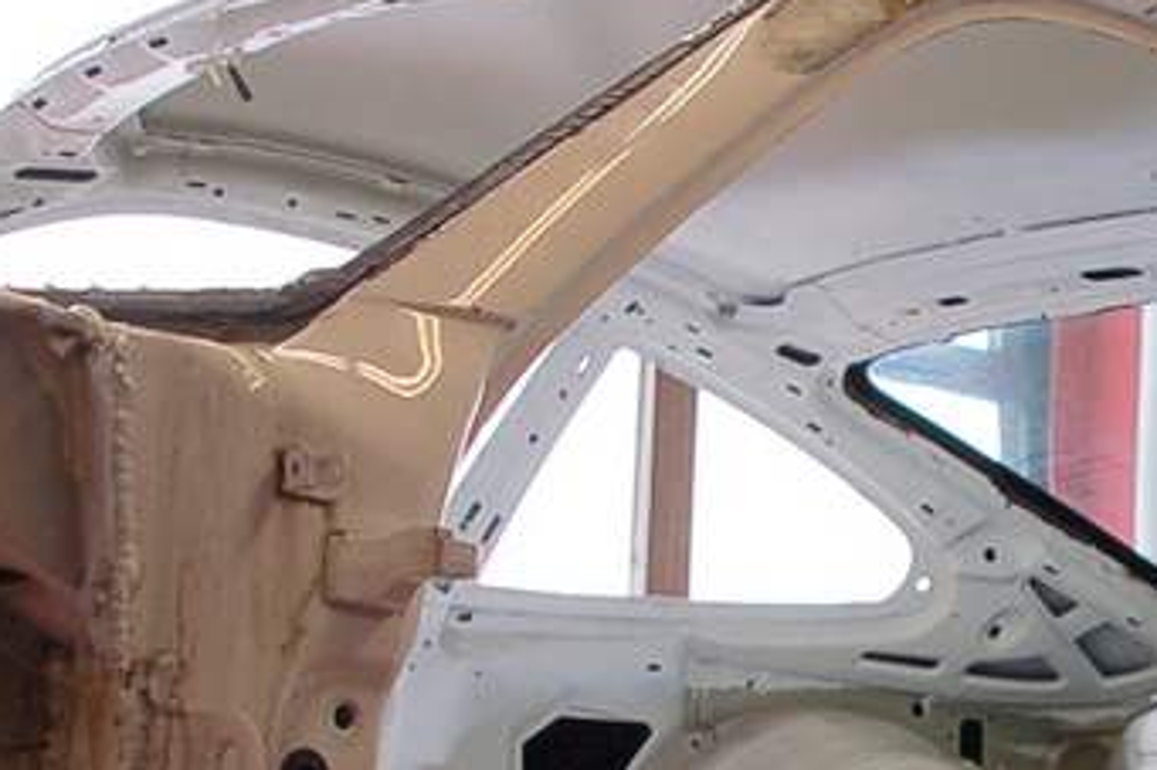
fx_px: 3036
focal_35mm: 94
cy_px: 741
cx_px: 1069
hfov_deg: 21.1
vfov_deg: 14.3
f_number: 5.6
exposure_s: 1/125
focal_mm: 21
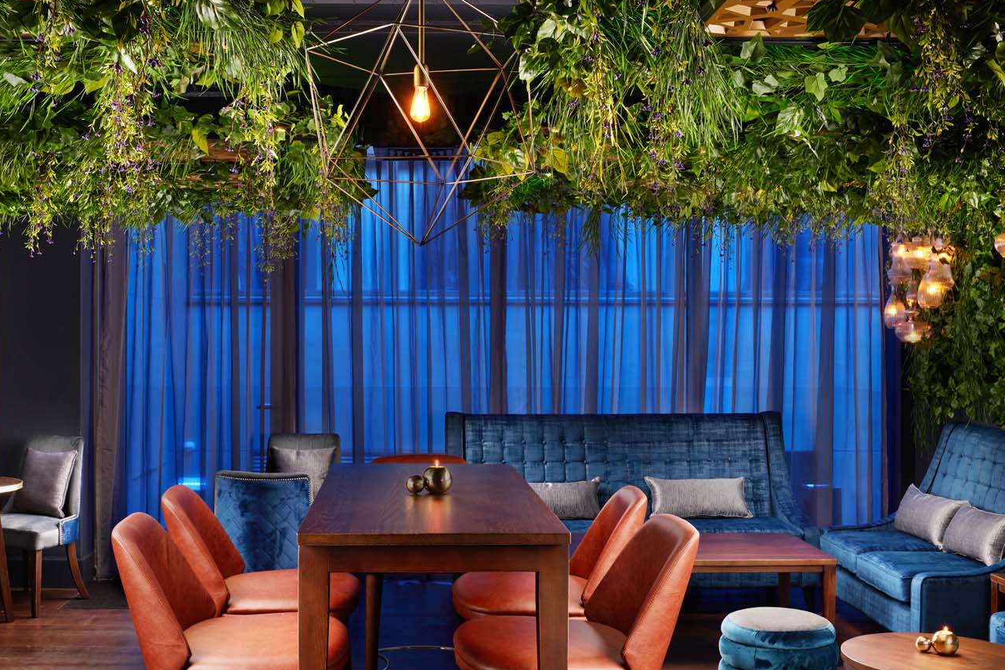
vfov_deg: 31.9
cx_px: 424
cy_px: 364
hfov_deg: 46.2
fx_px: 1173
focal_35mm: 42
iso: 100
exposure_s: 1/250
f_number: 11
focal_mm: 24
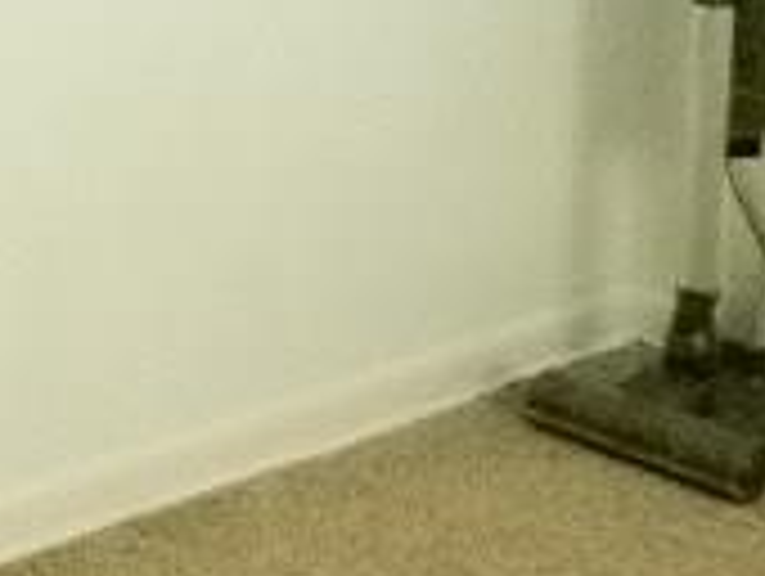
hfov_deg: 16.9
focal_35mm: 94
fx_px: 2080
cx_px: -652
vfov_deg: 15.0
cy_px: -194
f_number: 3.5
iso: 3200
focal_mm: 4.5
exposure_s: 1/100
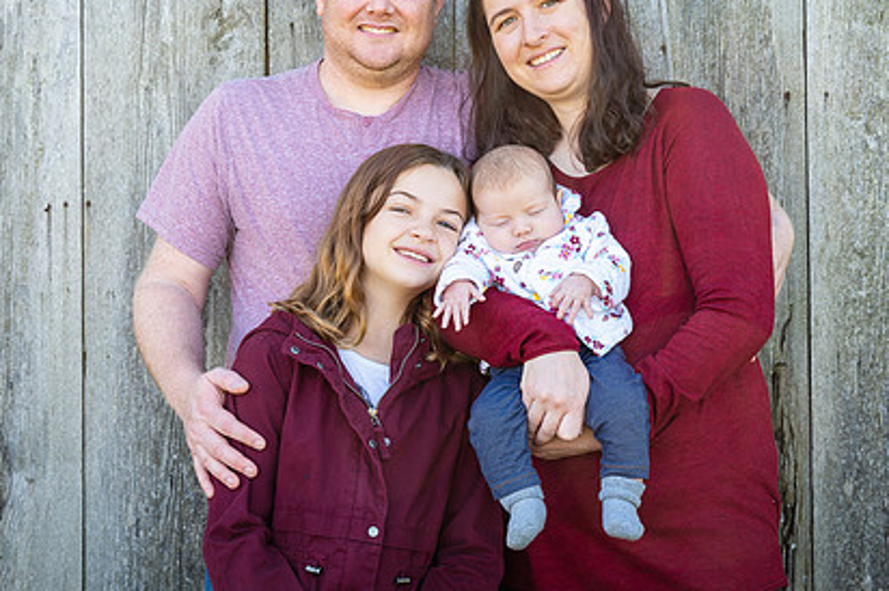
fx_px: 1703
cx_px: 423
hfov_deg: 29.3
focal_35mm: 69
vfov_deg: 19.7
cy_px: 231
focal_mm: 49
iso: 125
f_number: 5
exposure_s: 1/100
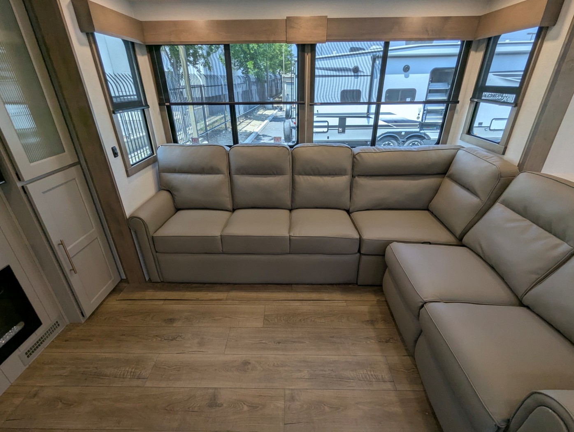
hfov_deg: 94.4
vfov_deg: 78.2
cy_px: 216
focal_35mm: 16
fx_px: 266
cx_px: 287
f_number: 2.2
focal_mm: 2.35
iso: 44
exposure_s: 1/121
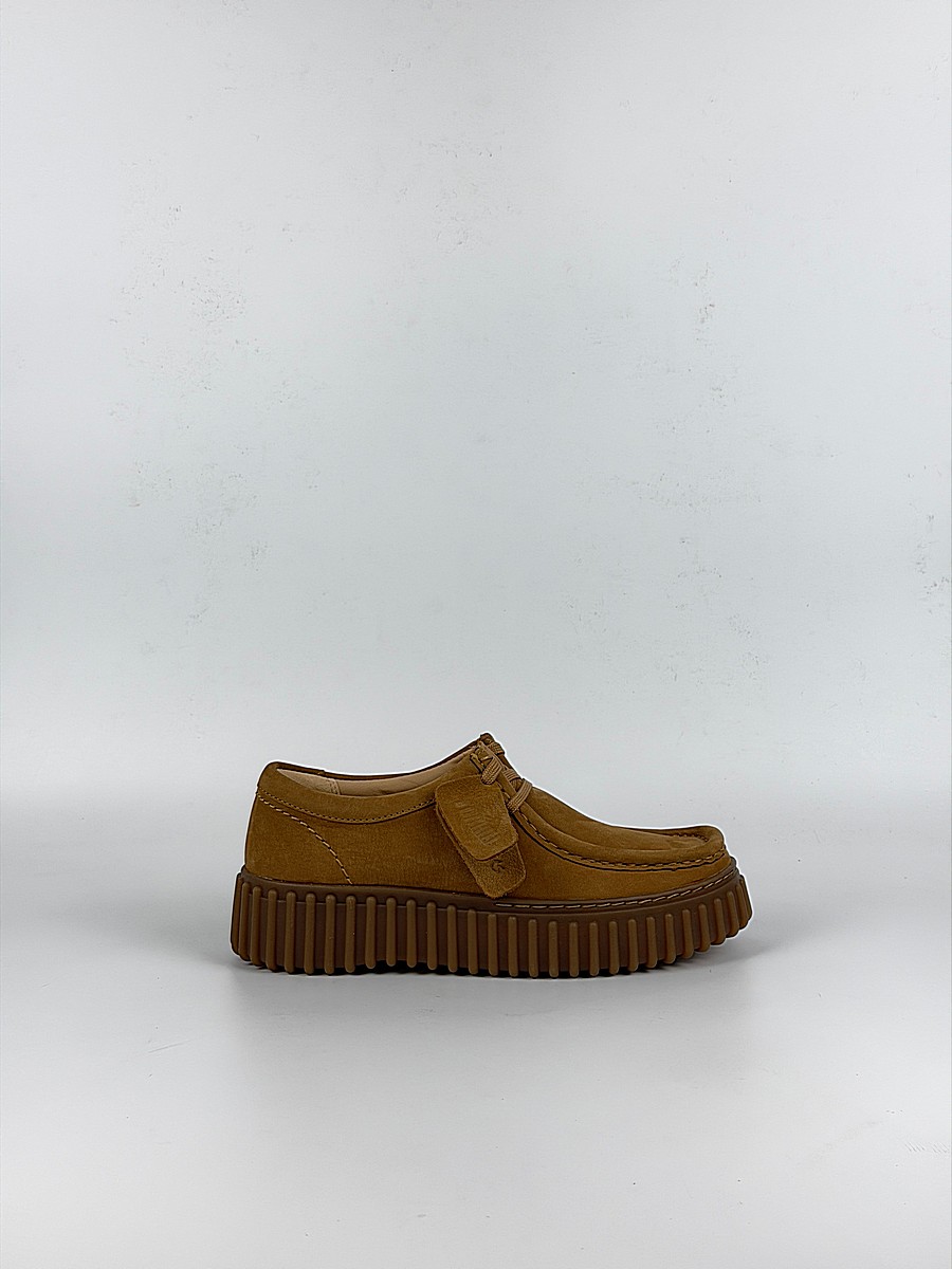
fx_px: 1760
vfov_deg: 39.7
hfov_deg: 30.3
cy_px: 634
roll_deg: +0.2
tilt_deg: -4.9
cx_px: 476
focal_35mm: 48
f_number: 1.78
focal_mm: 6.76
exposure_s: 1/168
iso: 50
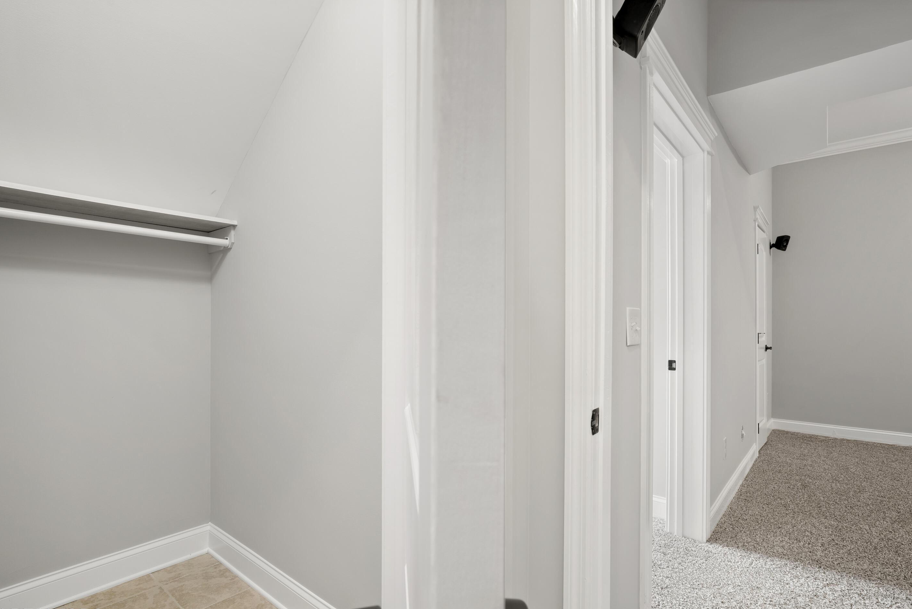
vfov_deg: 70.4
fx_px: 431
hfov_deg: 93.3
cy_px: 322
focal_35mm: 17
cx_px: 452
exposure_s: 6
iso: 200
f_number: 8
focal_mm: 16
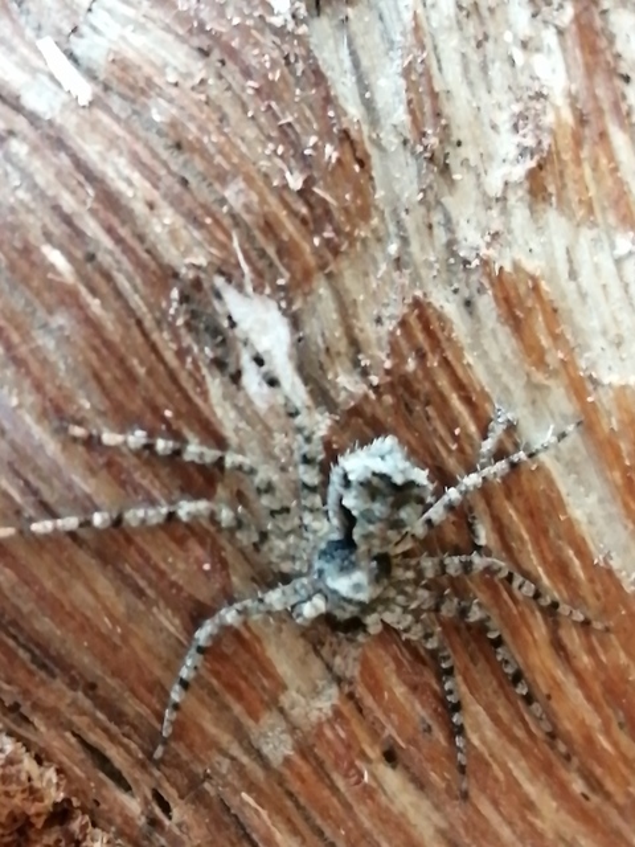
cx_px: 318
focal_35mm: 98
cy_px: 424
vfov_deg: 20.0
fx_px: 2397
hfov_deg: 15.1
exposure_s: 1/50
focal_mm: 3.46
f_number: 1.8
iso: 500
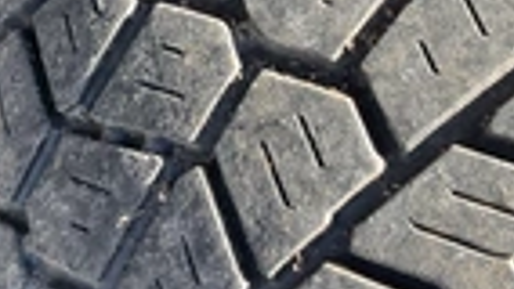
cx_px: 177
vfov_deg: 13.3
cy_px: -51
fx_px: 1213
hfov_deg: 23.8
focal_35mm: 89
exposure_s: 1/172
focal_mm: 3
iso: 25
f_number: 1.8
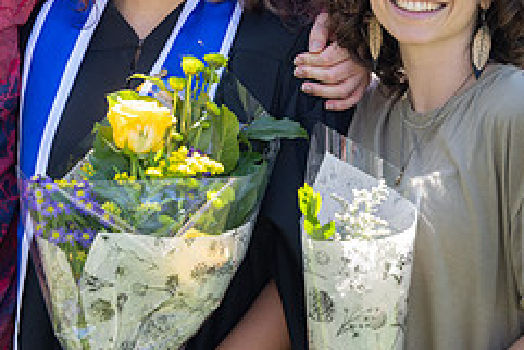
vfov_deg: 4.2
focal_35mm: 325
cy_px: 82
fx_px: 4733
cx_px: 22
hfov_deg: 6.3
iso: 100
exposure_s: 1/250
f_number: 2.8
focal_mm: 135
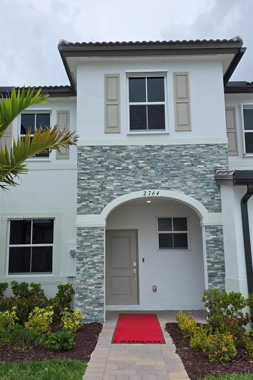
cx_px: 121
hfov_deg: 46.4
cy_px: 219
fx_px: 295
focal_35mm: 28
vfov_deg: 65.1
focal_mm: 6.3
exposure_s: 1/6355
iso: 80
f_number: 1.7
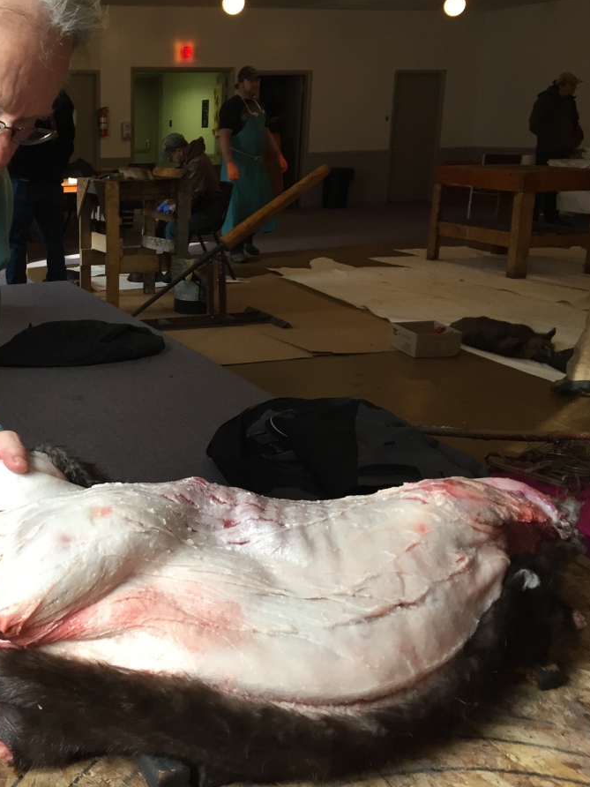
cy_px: 394
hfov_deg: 34.9
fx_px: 886
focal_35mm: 39
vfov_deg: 47.9
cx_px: 67
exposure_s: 1/30
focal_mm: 4.15
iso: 32
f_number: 2.2
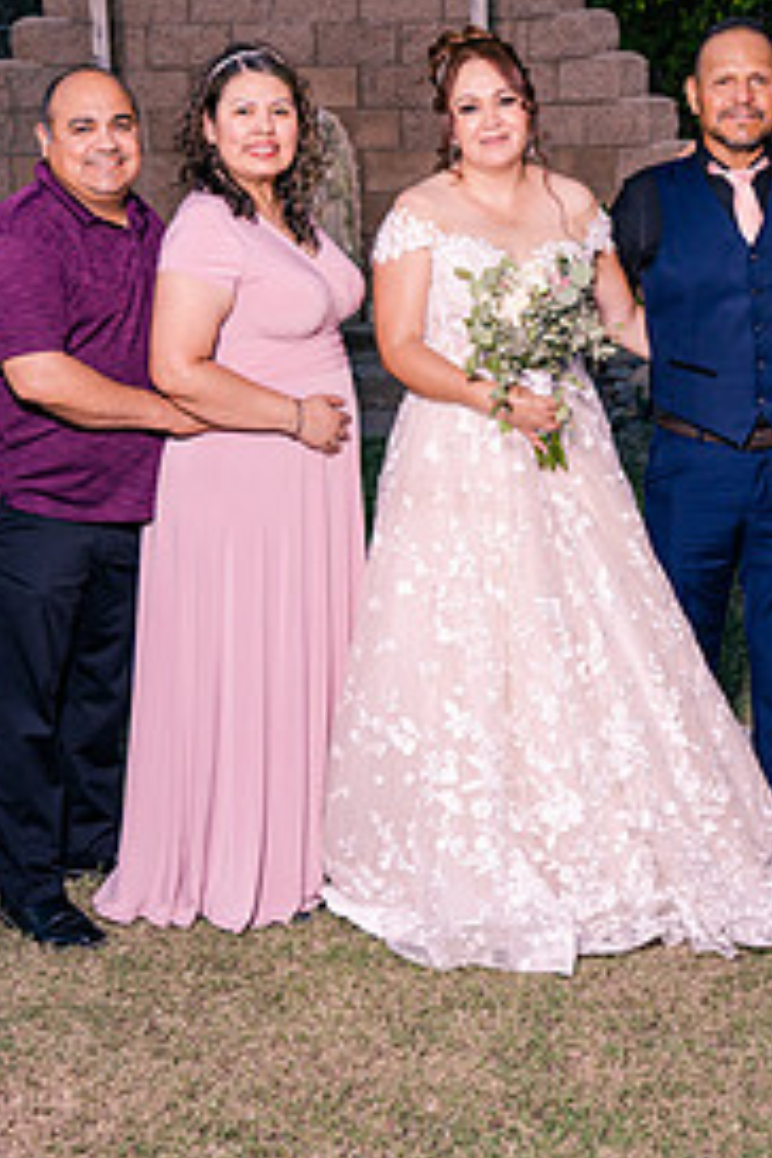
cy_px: 462
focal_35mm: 61
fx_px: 1962
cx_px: 471
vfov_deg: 32.8
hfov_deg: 22.2
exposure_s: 1/500
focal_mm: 37
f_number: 4
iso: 640
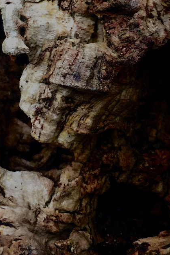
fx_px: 539
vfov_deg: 26.1
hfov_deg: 17.9
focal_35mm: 76
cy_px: 44
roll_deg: -0.6
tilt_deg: -2.3
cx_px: 107
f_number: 2.2
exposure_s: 1/30
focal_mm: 4.15
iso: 64
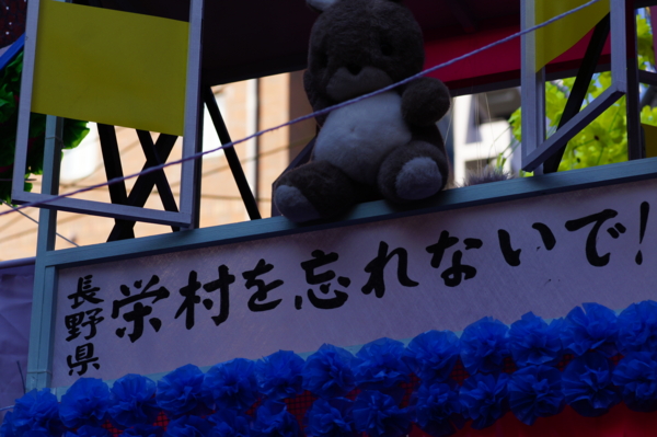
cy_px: 218
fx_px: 2735
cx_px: 328
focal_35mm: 150
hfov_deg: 13.7
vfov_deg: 9.1
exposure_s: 1/640
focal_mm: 100
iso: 200
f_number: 5.6
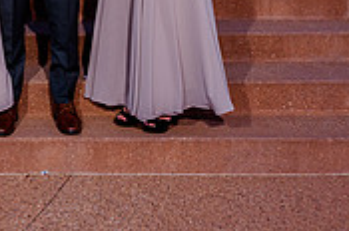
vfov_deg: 15.2
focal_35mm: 83
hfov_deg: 23.1
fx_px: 803
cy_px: -108
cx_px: -31
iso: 200
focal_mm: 24
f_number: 8
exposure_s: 1/160
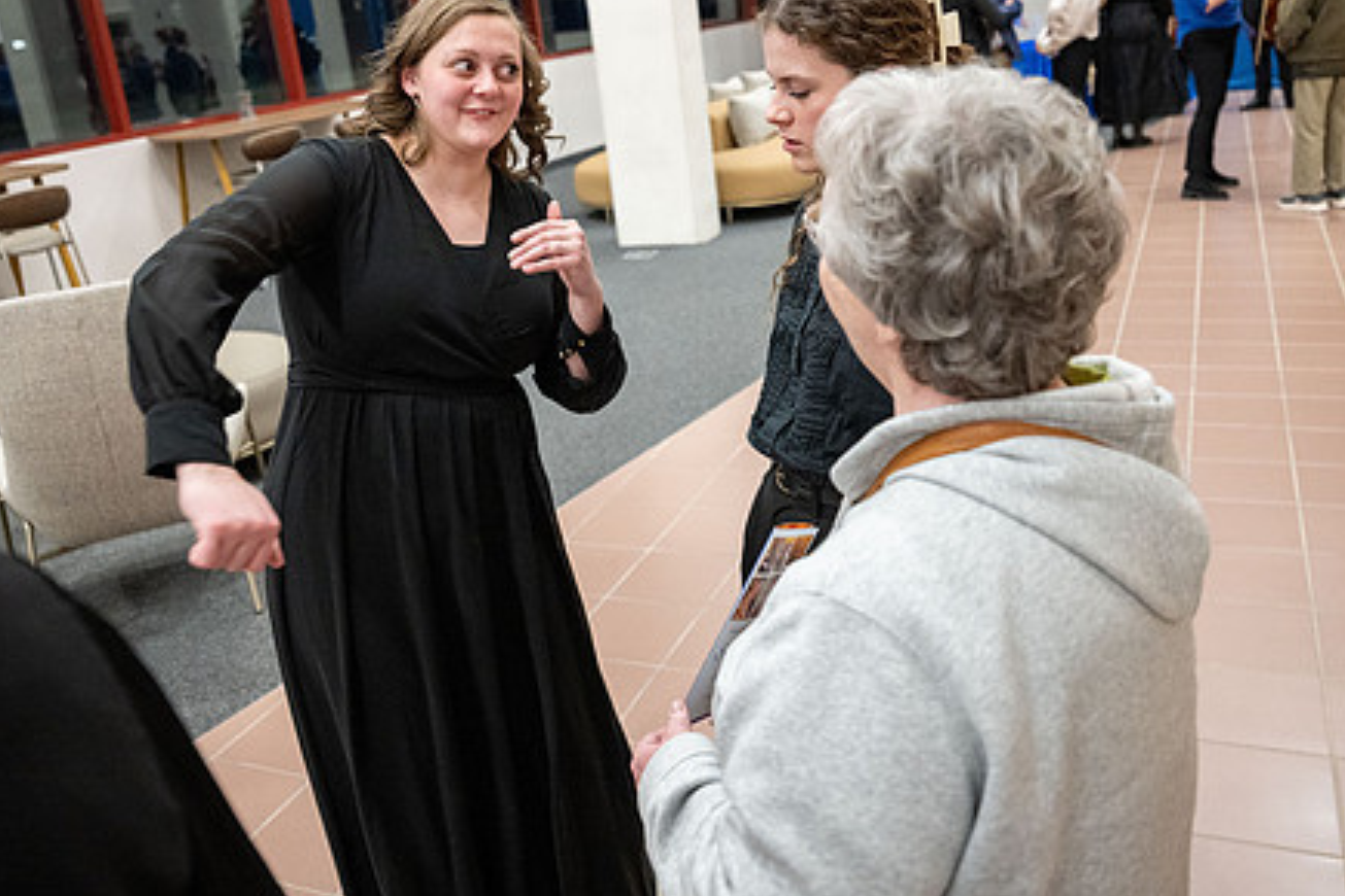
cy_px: 317
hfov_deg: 58.7
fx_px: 1195
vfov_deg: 40.7
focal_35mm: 32
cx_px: 708
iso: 4000
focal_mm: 24
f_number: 2.8
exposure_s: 1/250
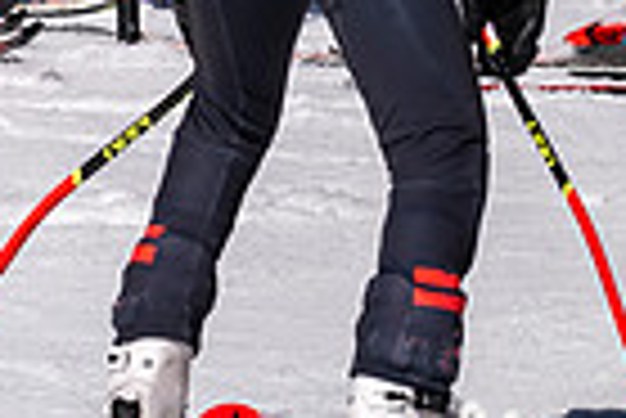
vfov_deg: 0.7
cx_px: -605
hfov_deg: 1.0
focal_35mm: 1991
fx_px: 34657
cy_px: -617
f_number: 8
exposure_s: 1/2000
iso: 200
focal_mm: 400
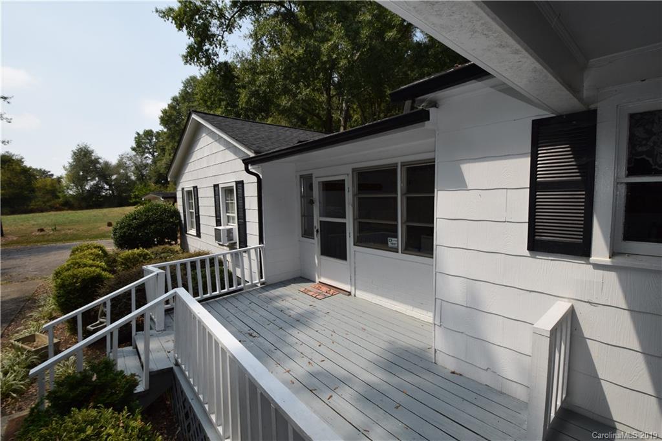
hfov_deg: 100.4
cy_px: 220
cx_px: 331
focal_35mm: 15
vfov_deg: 77.3
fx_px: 276
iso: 100
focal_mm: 10
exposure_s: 1/200
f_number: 10
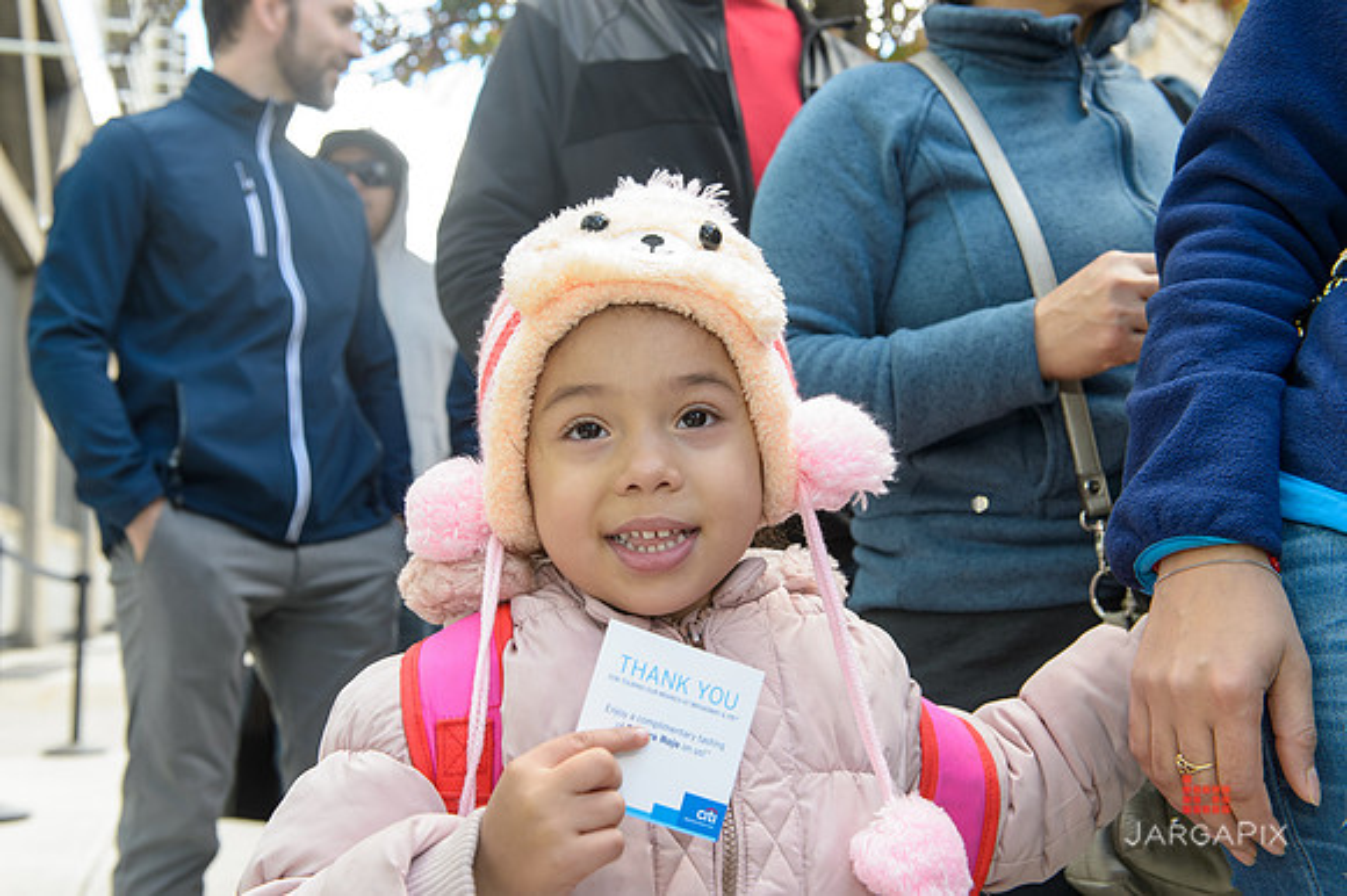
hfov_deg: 46.4
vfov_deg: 31.9
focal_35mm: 42
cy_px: 448
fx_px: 1571
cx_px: 674
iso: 800
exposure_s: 1/160
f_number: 5.6
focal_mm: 42
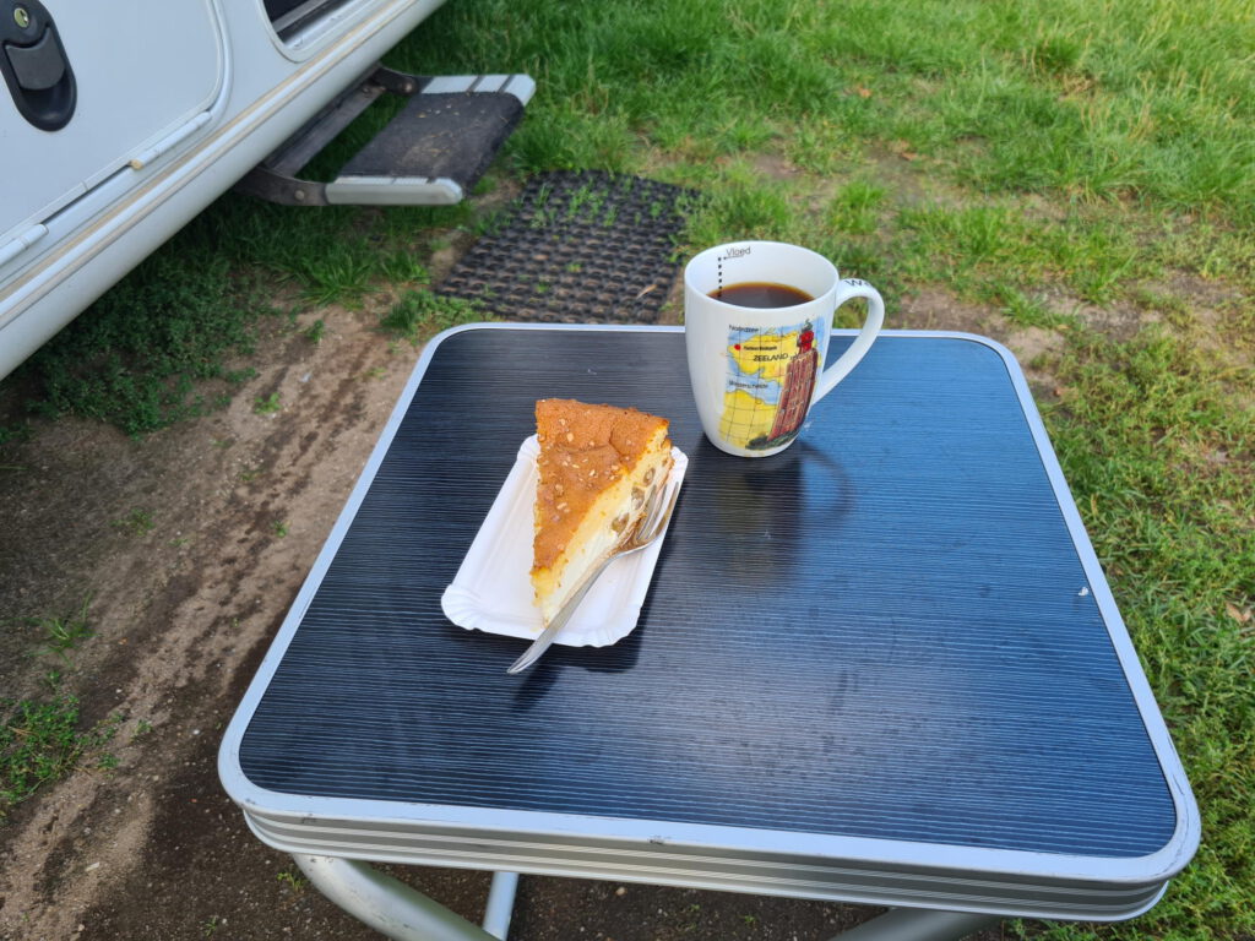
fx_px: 943
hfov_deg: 67.3
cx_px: 628
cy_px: 470
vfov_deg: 53.1
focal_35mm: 26
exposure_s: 1/257
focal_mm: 5.4
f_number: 1.8
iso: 50
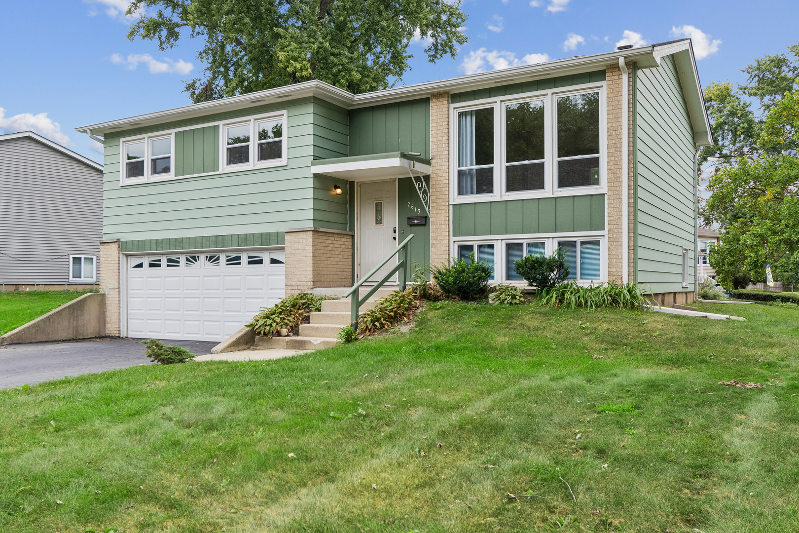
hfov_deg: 61.9
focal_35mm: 30
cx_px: 400
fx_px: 666
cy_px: 266
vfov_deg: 43.6
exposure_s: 1/160
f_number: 8
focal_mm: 20
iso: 250
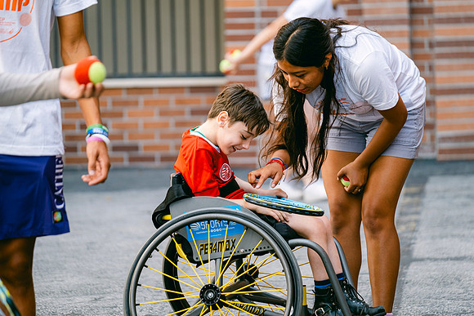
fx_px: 2766
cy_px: 158
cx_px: 237
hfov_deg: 9.8
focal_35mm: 210
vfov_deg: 6.5
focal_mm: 140
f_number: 2.8
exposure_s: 1/170
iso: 160
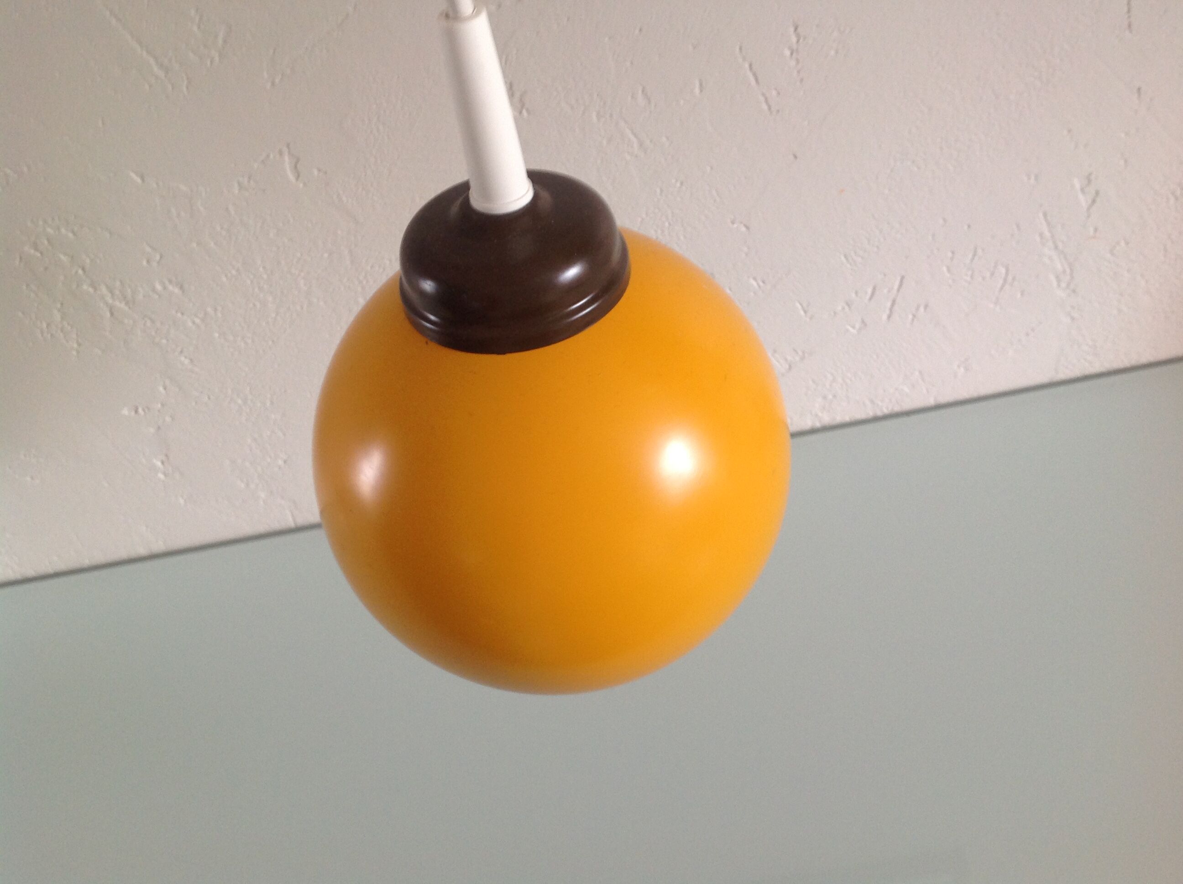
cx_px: 592
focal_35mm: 35
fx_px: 1194
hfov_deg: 52.7
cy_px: 442
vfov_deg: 40.6
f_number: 2.4
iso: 80
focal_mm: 4.28
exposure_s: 1/15
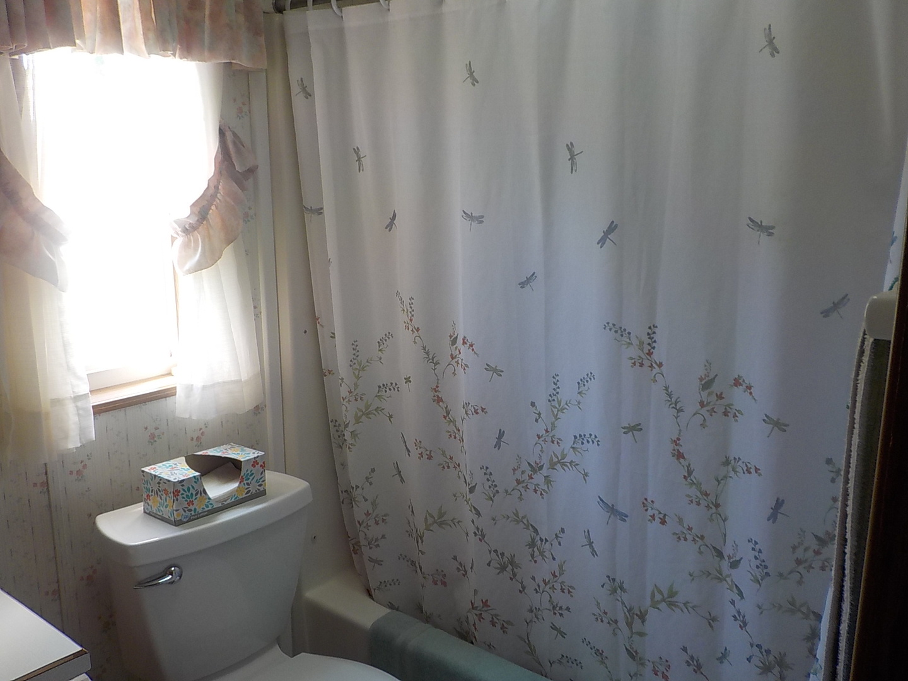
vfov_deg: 46.8
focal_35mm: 30
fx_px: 787
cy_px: 340
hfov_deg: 60.0
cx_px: 454
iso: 125
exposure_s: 1/30
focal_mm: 4.1
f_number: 3.3
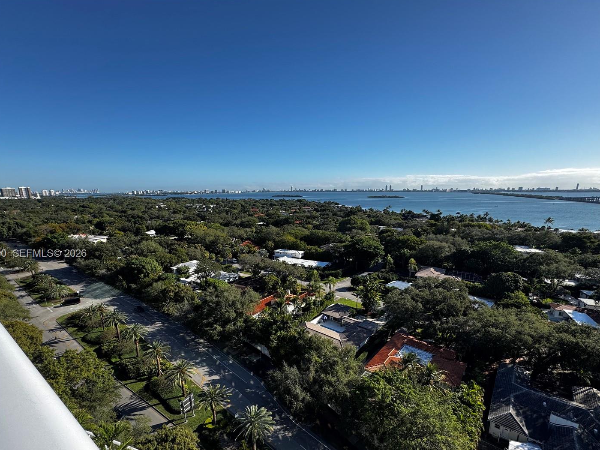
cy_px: 254
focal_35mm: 16
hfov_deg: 94.5
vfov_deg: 77.7
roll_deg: +0.9
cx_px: 296
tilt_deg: -12.8
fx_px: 277
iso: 50
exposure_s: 1/1536
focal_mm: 2.22
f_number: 2.2
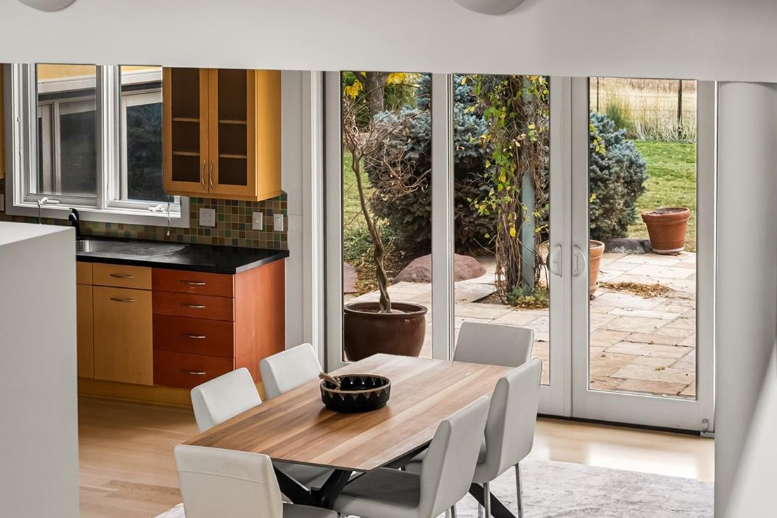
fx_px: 1532
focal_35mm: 71
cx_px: 379
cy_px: 362
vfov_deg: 19.1
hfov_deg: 28.5
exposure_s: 1/5
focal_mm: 33
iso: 400
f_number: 4
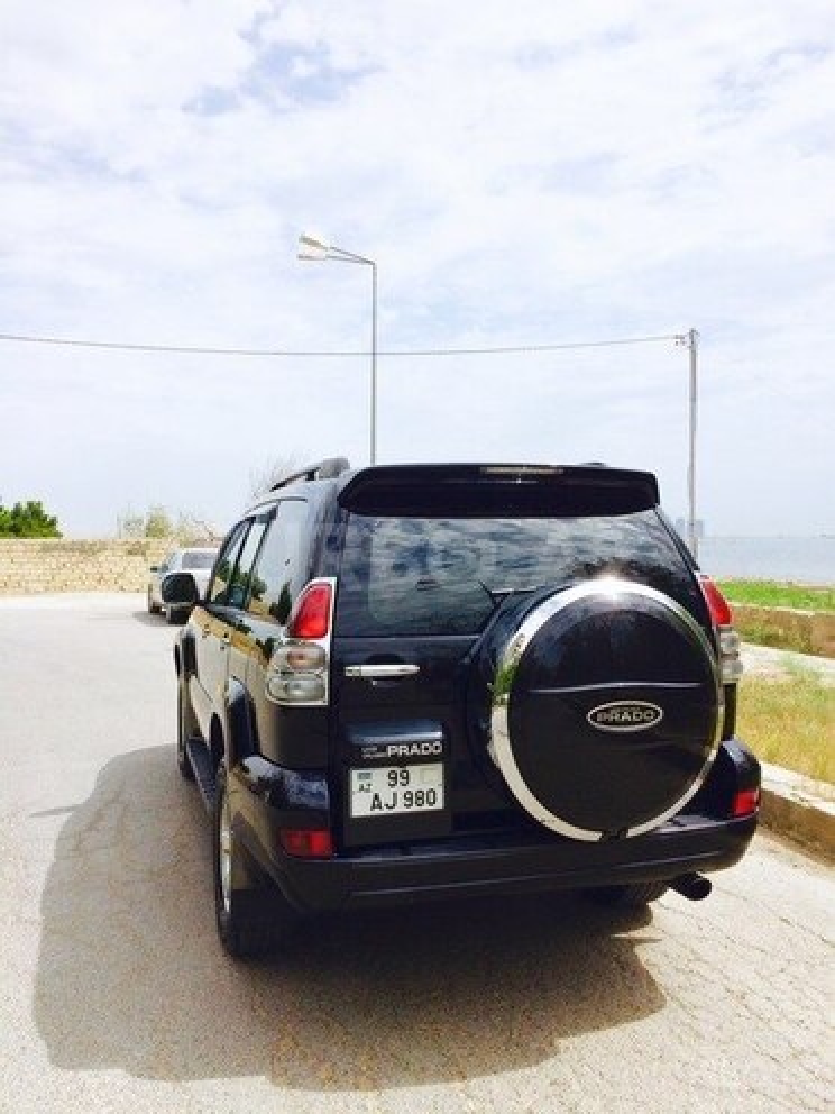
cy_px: 557
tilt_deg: -1.9
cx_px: 418
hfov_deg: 48.2
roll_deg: +2.2
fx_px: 933
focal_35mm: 29
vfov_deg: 61.7
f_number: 2.2
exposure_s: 1/3425
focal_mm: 4.15
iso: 32
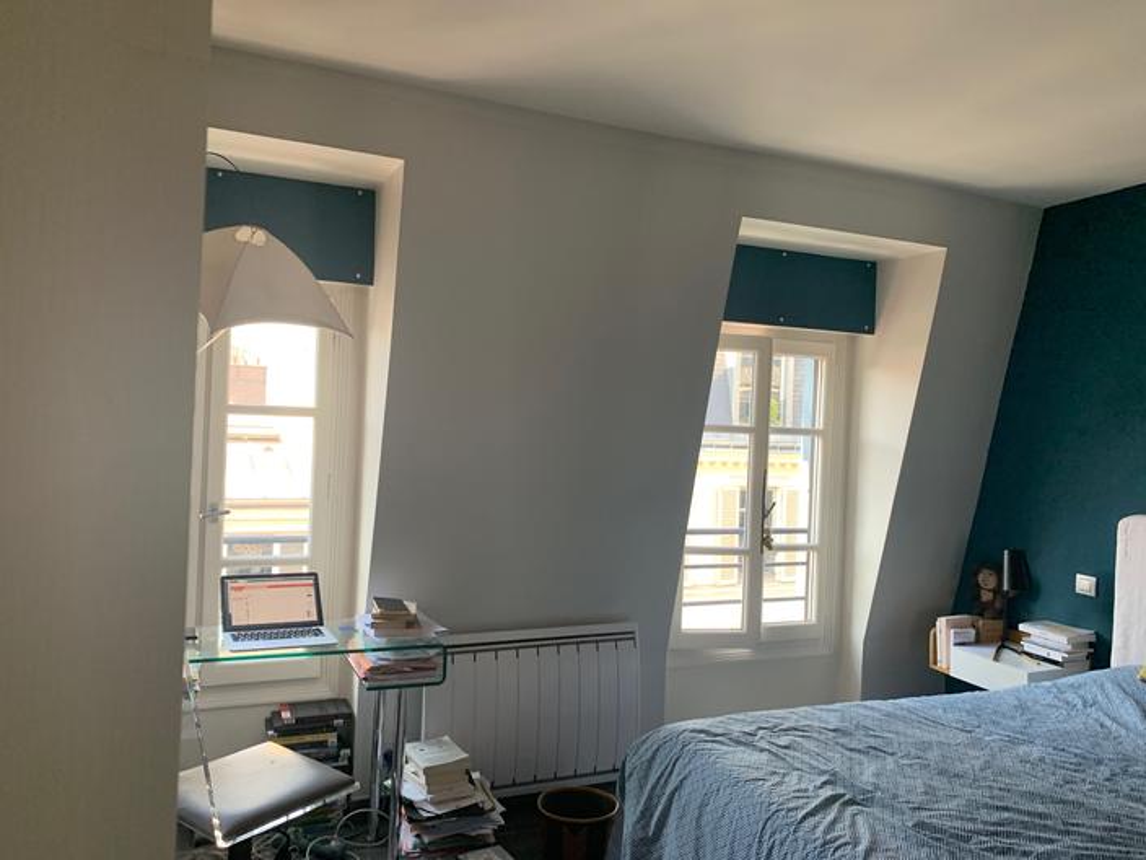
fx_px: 861
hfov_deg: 67.3
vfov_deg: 53.1
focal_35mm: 26
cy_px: 430
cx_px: 573
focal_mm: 4.25
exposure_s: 1/104
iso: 100
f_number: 1.8
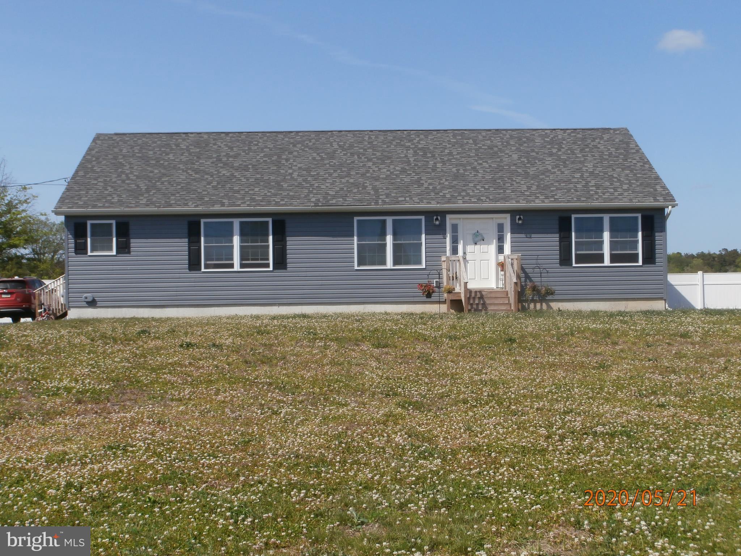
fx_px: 1006
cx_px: 370
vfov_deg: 30.9
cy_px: 278
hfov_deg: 40.4
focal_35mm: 47
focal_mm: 8.29
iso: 100
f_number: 11
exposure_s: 1/160
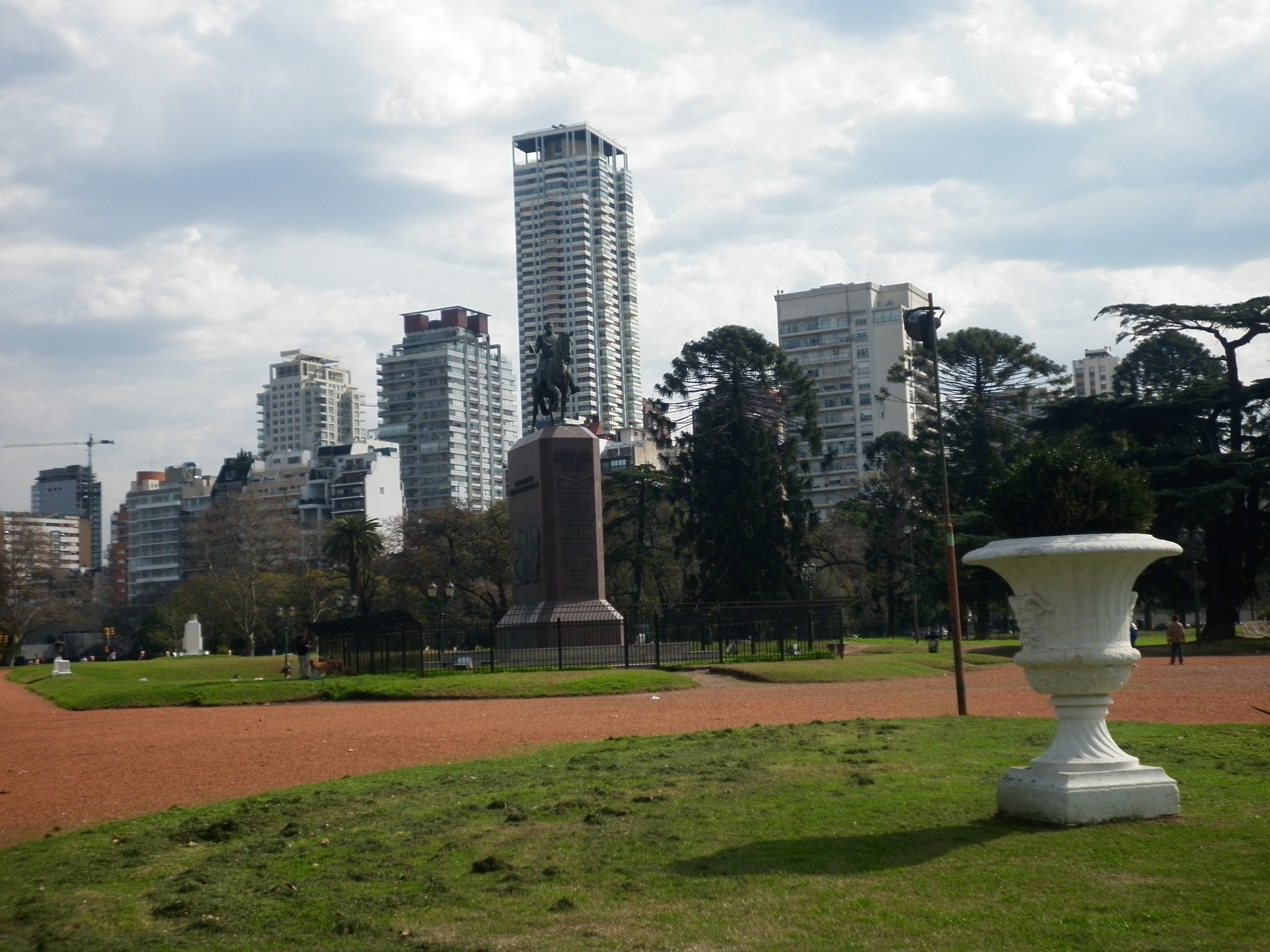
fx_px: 1834
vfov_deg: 29.1
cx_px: 635
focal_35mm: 50
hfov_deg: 38.2
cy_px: 476
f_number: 9.7
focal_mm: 9
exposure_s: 1/160
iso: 80
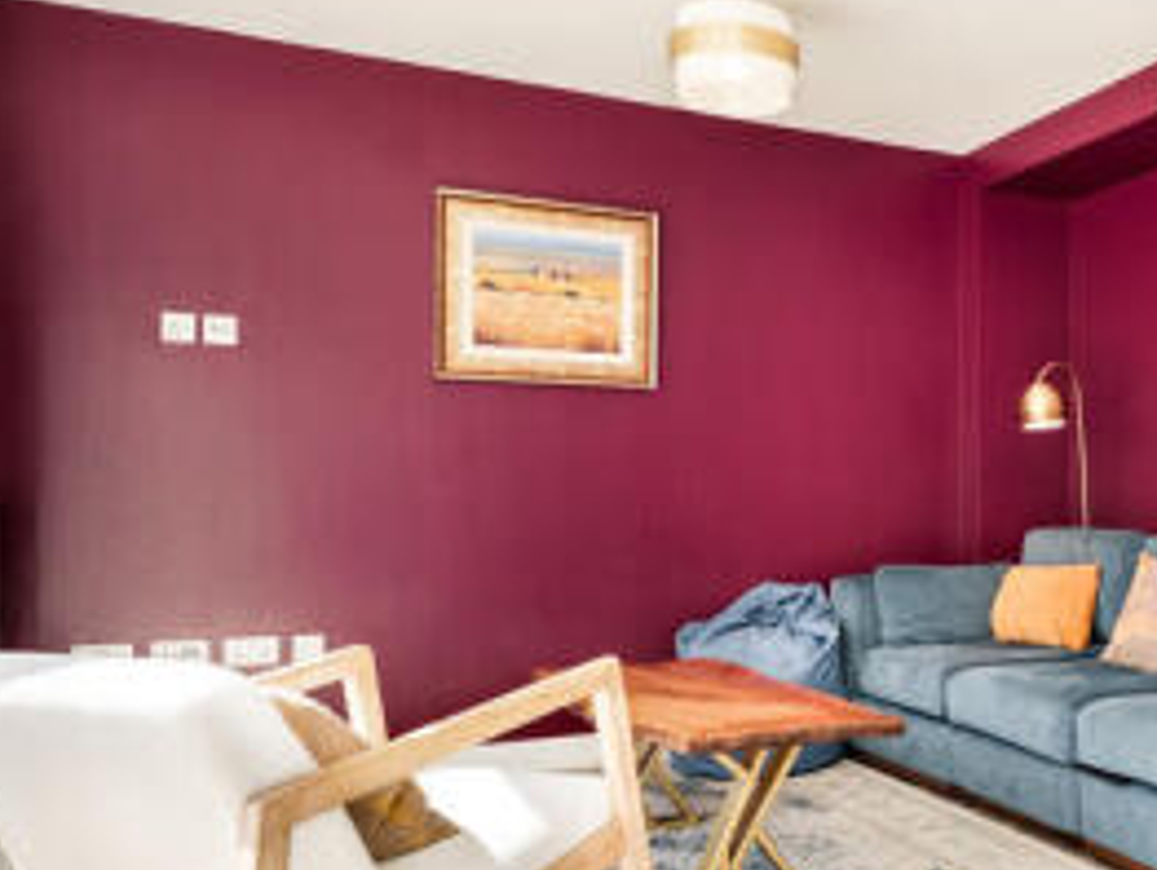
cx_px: 1022
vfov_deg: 39.2
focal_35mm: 36
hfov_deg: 46.2
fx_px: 1220
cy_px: 479
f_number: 6.3
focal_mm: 15.2
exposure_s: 1/250
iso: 100
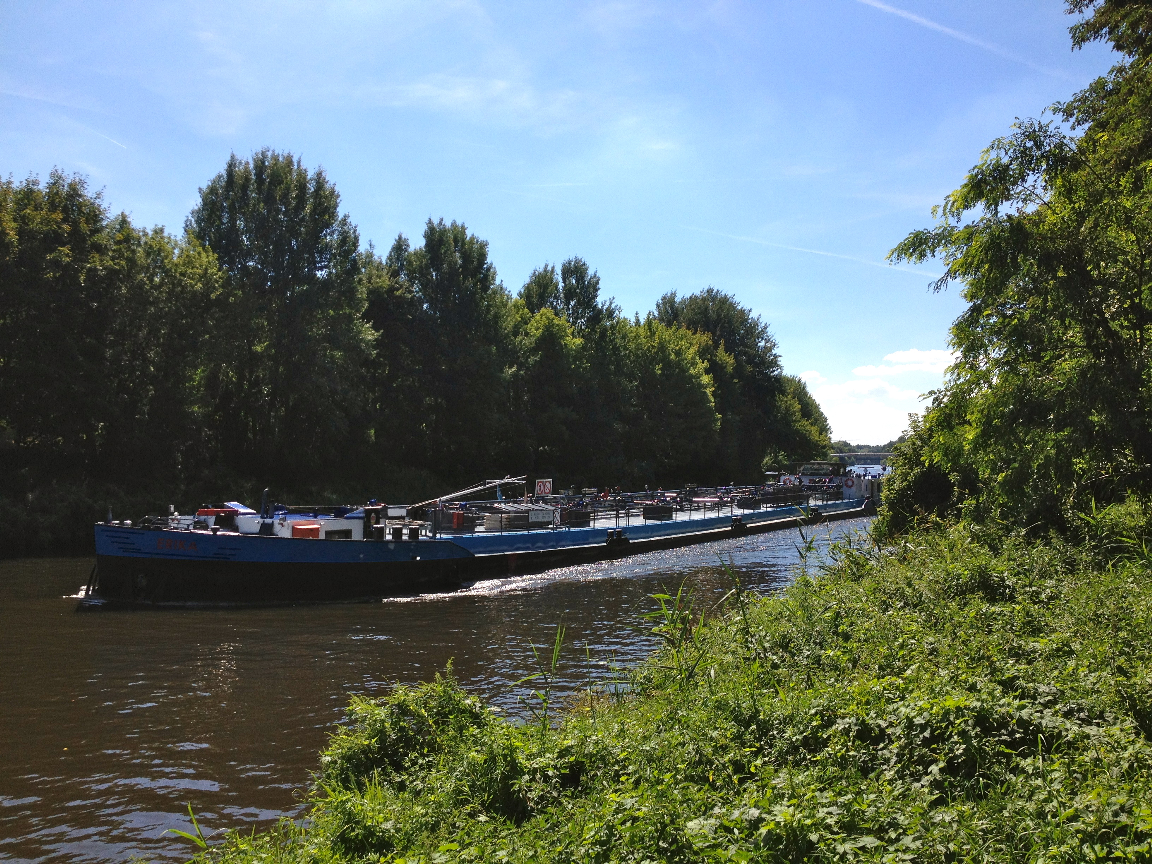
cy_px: 432
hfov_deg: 52.6
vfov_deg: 40.7
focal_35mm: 35
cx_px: 576
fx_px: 1165
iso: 64
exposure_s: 1/1905
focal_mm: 4.28
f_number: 2.4
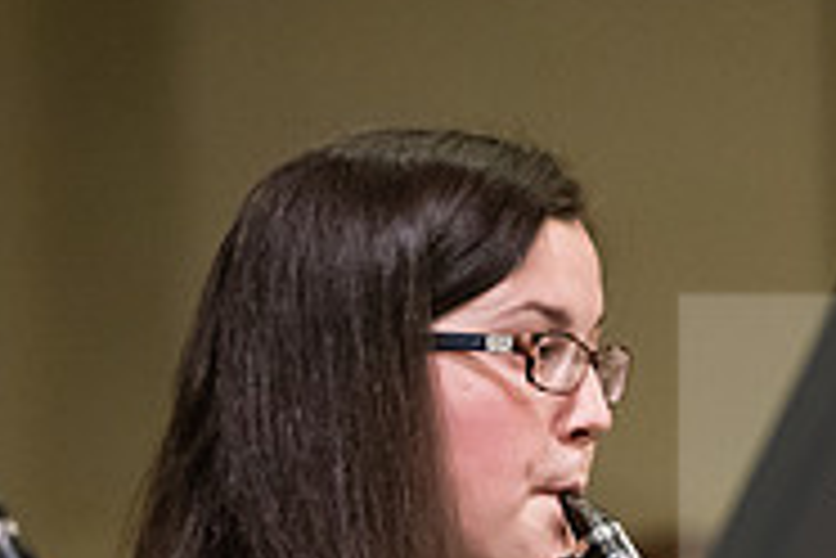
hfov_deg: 3.4
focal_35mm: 609
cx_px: 544
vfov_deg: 2.3
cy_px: 839
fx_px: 14141
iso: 5000
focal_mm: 195
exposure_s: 1/200
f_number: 2.8
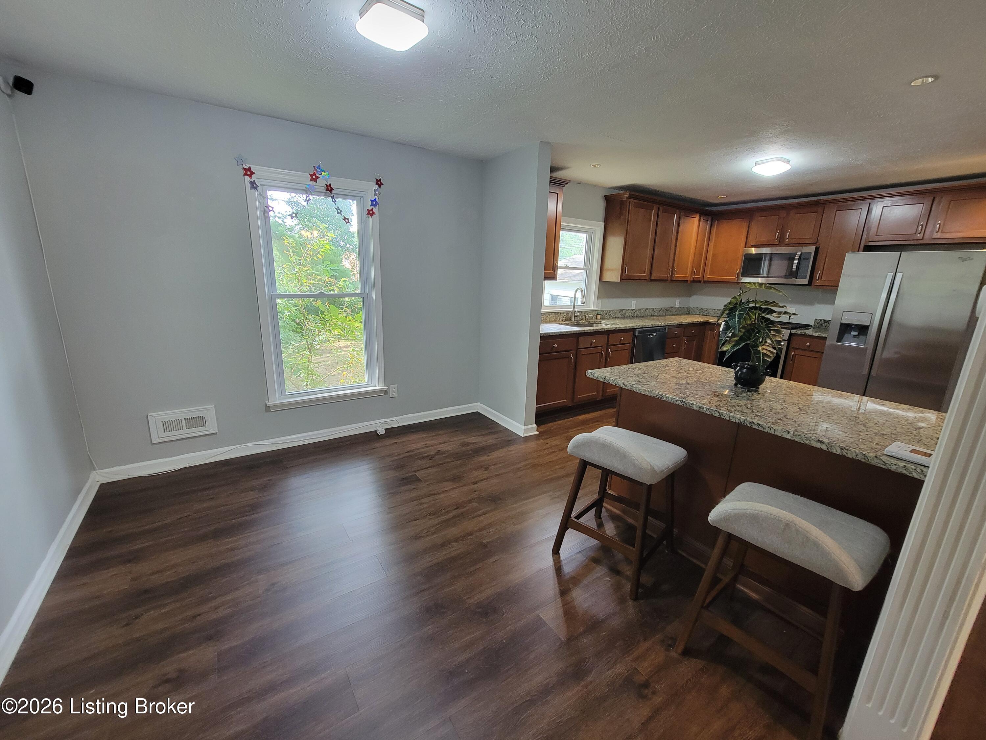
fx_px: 370
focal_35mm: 13
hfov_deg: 106.2
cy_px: 370
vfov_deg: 89.9
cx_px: 493
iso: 250
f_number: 2.2
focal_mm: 2.2
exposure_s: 1/60
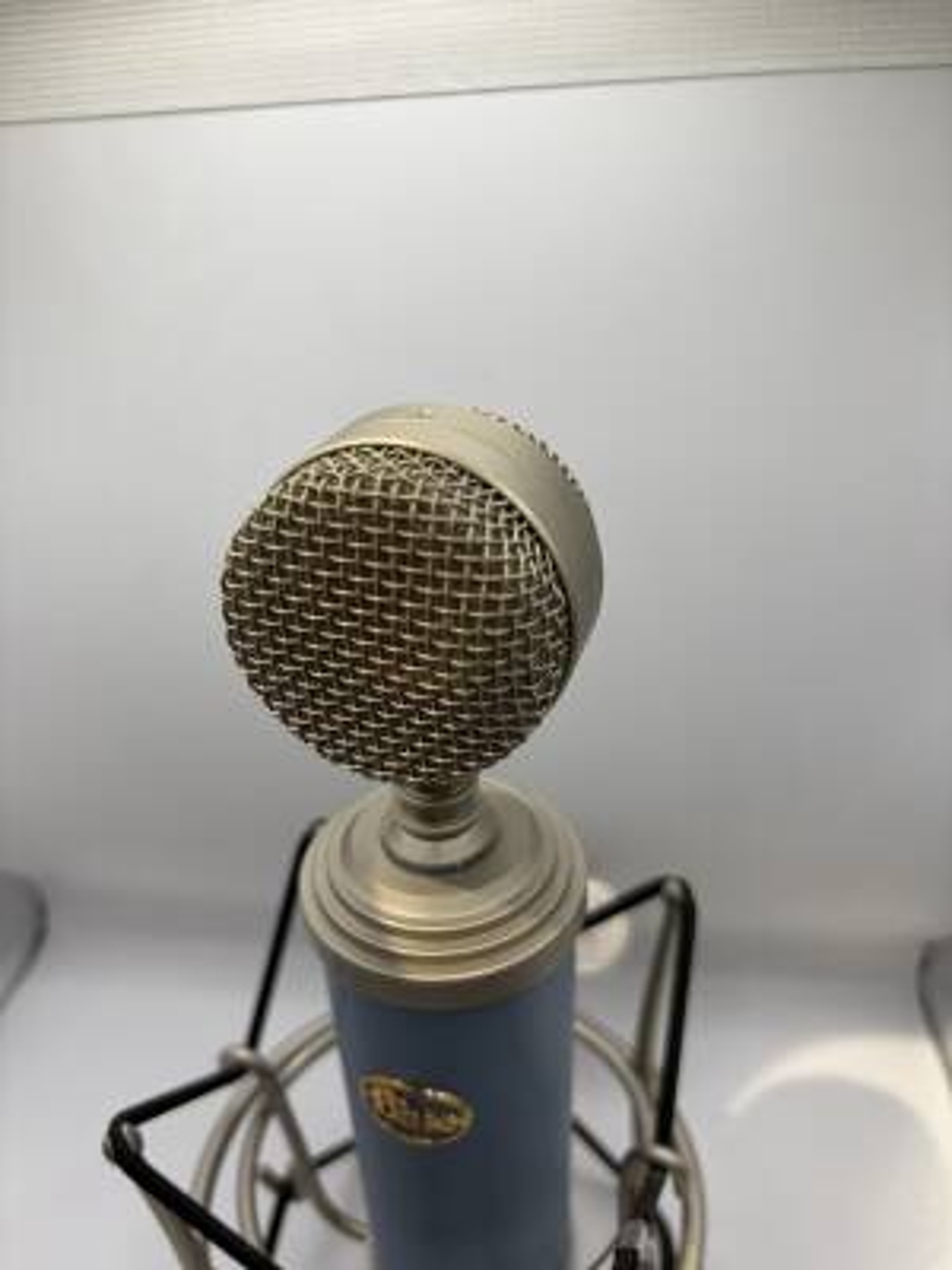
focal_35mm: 26
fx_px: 953
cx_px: 476
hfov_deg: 53.1
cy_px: 635
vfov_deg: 67.3
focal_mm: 5.96
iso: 80
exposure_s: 1/119
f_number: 1.6
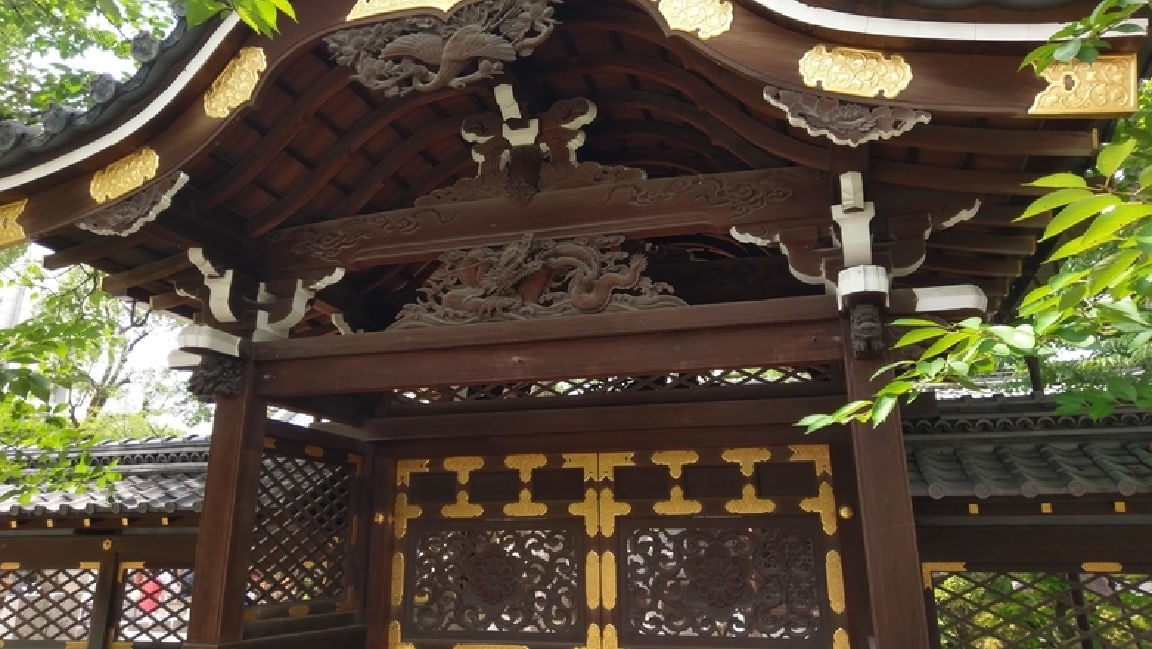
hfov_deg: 66.0
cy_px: 255
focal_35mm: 29
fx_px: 886
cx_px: 563
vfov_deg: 40.0
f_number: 1.8
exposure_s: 1/311
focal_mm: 4.58
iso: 100
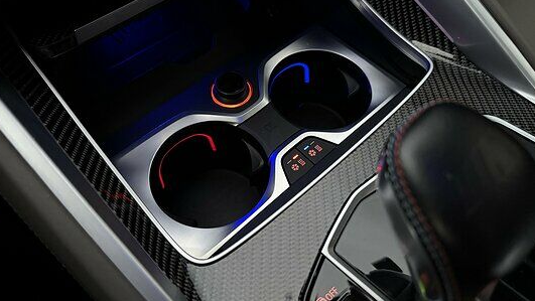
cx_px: 261
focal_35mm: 27
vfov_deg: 42.8
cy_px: 123
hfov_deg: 69.8
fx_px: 383
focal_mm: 6.76
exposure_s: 1/30
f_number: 1.78
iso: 1250
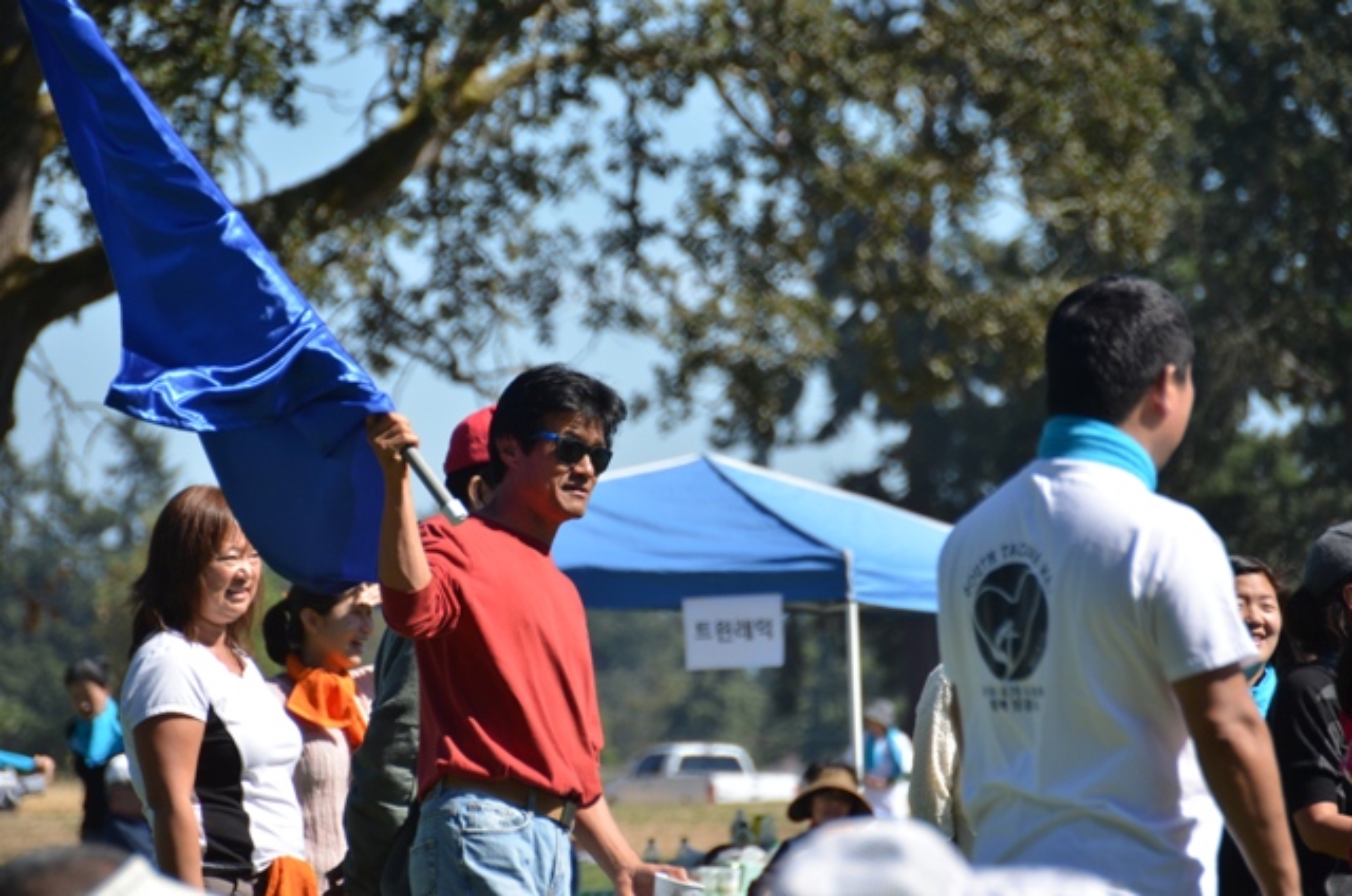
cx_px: 676
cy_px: 448
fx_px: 11244
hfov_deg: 6.9
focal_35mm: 300
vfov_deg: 4.6
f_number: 5.6
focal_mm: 200
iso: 400
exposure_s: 1/1600
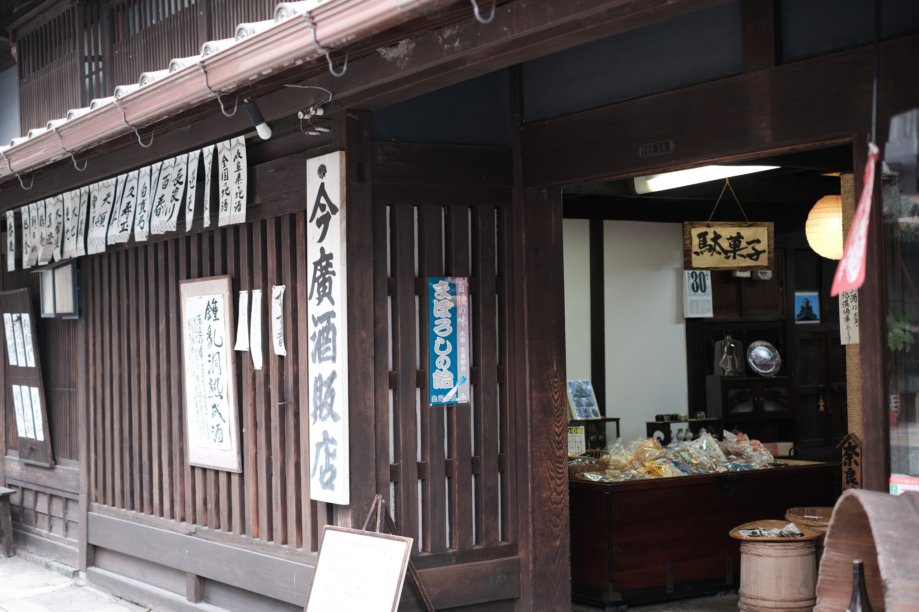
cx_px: 460
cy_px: 306
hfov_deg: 37.5
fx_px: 1353
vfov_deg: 25.5
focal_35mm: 53
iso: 160
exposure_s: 1/40
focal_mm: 35
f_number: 2
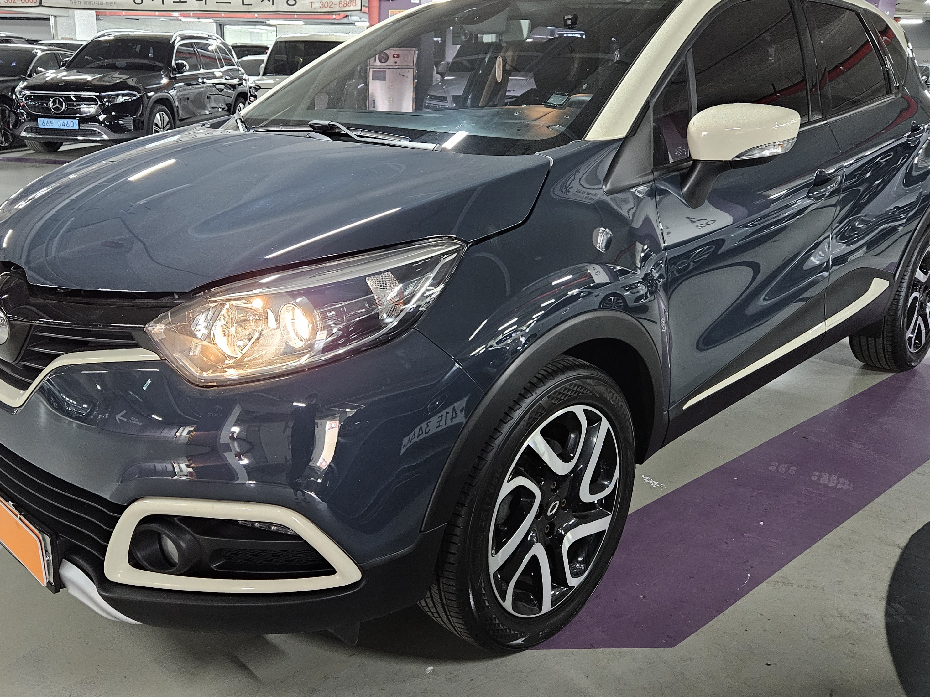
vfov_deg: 45.2
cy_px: 286
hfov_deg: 58.2
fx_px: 833
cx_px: 414
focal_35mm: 31
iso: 640
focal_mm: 5.4
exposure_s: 1/60
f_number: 1.8
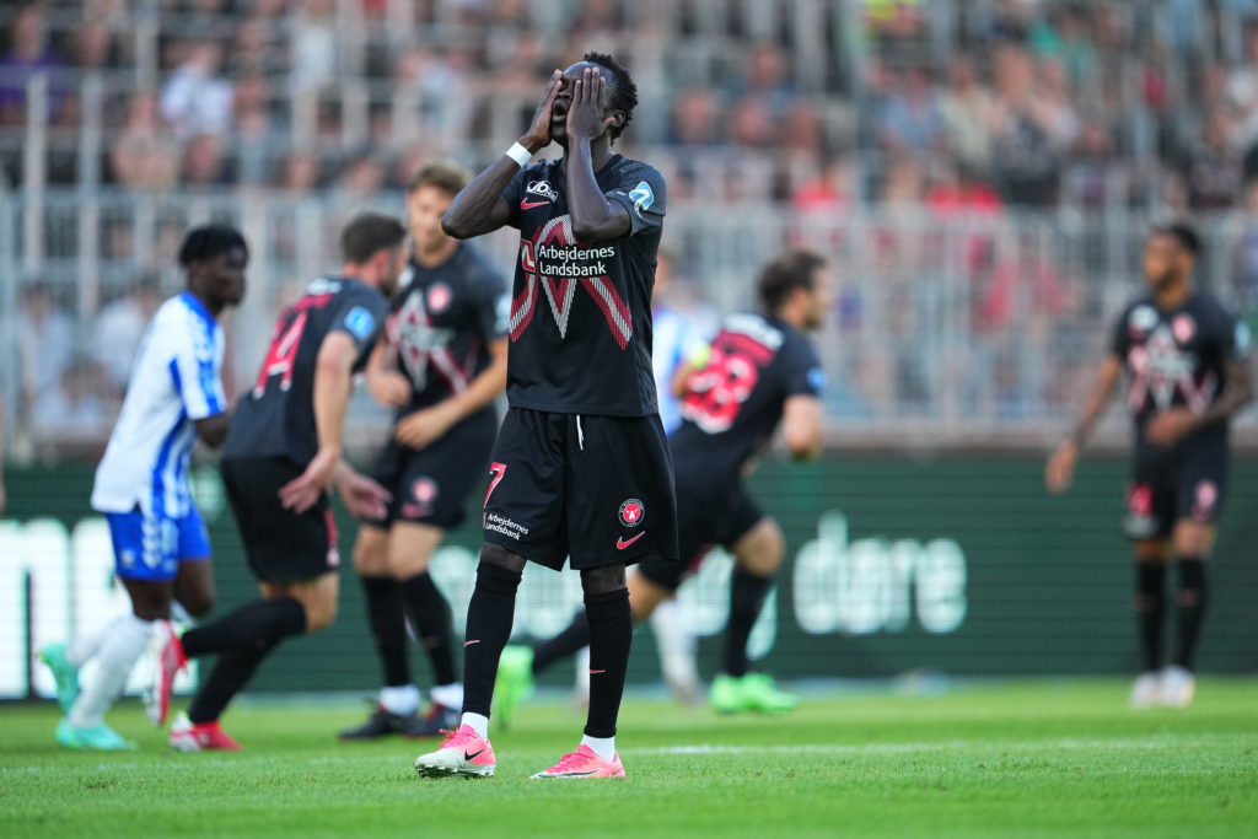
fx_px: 13979
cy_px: 420
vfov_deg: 3.4
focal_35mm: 400
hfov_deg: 5.2
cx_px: 629
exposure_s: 1/2500
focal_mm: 400
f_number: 2.8
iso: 1600
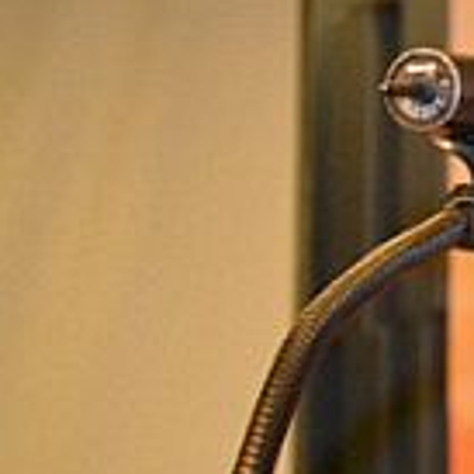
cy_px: 239
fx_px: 4582
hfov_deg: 5.9
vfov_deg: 5.9
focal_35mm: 296
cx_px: 723
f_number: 5.6
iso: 3200
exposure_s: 1/60
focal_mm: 55
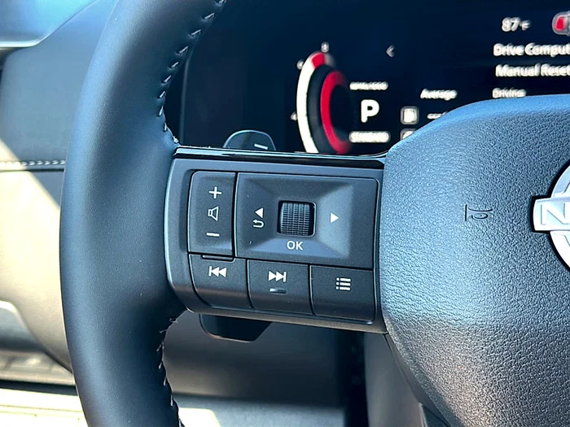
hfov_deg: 37.5
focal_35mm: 51
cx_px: 285
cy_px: 214
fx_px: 840
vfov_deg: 28.6
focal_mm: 6.86
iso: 64
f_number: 1.78
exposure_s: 1/114
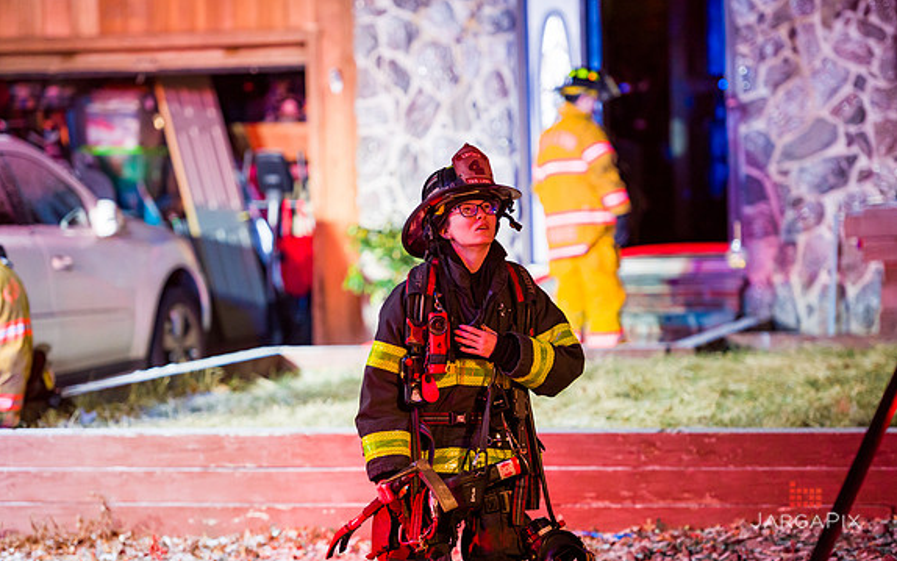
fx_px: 3521
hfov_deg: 14.5
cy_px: 261
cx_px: 447
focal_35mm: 144
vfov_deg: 9.1
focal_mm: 140
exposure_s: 1/250
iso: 3200
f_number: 3.2
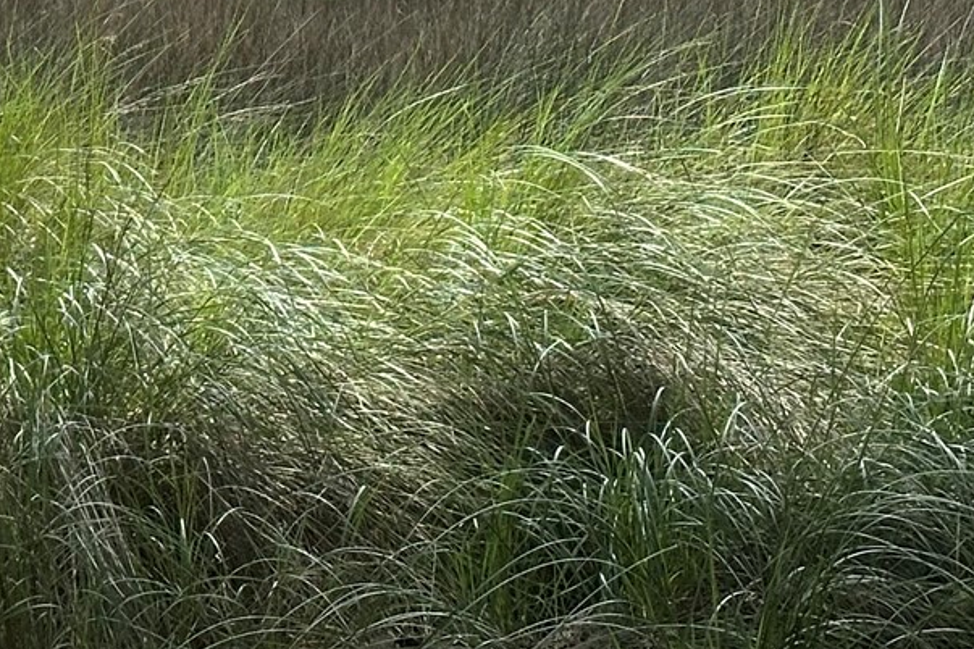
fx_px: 4301
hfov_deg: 12.5
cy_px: -350
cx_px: -326
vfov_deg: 8.4
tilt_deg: +0.5
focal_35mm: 159
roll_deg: +0.4
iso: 64
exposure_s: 1/3597
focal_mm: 6.86
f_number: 1.78
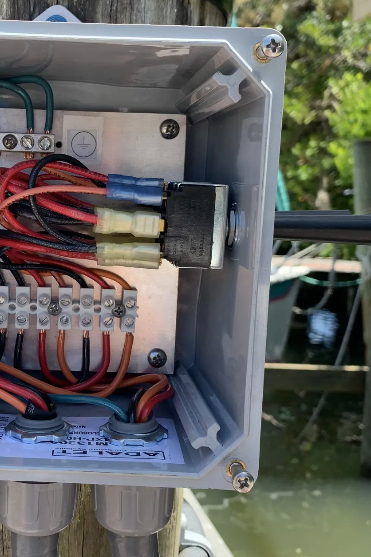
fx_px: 711
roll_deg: -2.4
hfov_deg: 28.5
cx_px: 68
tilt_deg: -4.6
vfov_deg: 42.7
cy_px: 281
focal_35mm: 46
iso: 25
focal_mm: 4.25
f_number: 1.8
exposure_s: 1/422
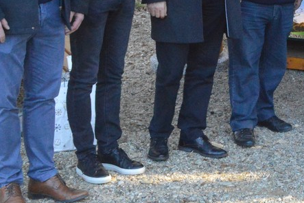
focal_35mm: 99
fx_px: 836
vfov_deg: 13.3
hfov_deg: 18.3
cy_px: -62
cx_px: 458
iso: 3200
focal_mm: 18
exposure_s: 1/320
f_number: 9
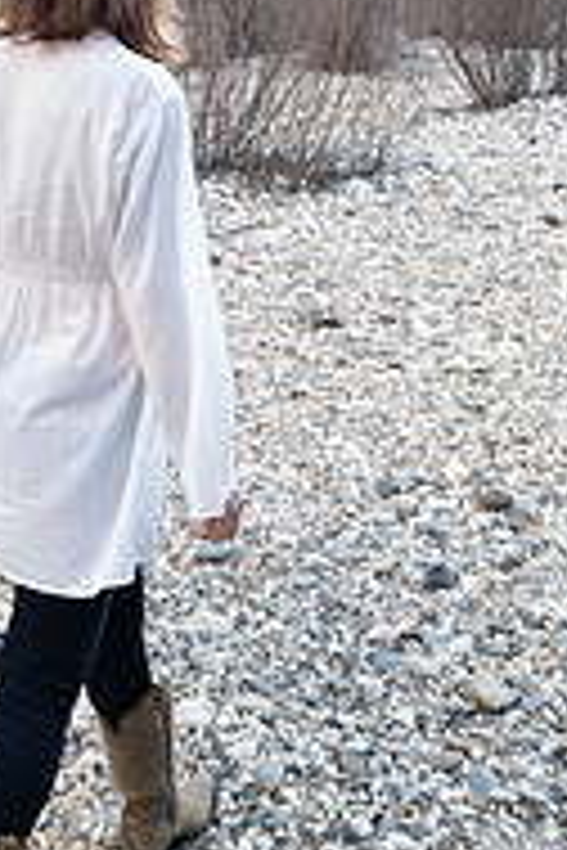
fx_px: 1465
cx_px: 140
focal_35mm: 62
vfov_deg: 30.5
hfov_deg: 21.7
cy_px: 40
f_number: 4.5
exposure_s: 1/125
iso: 500
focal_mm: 26
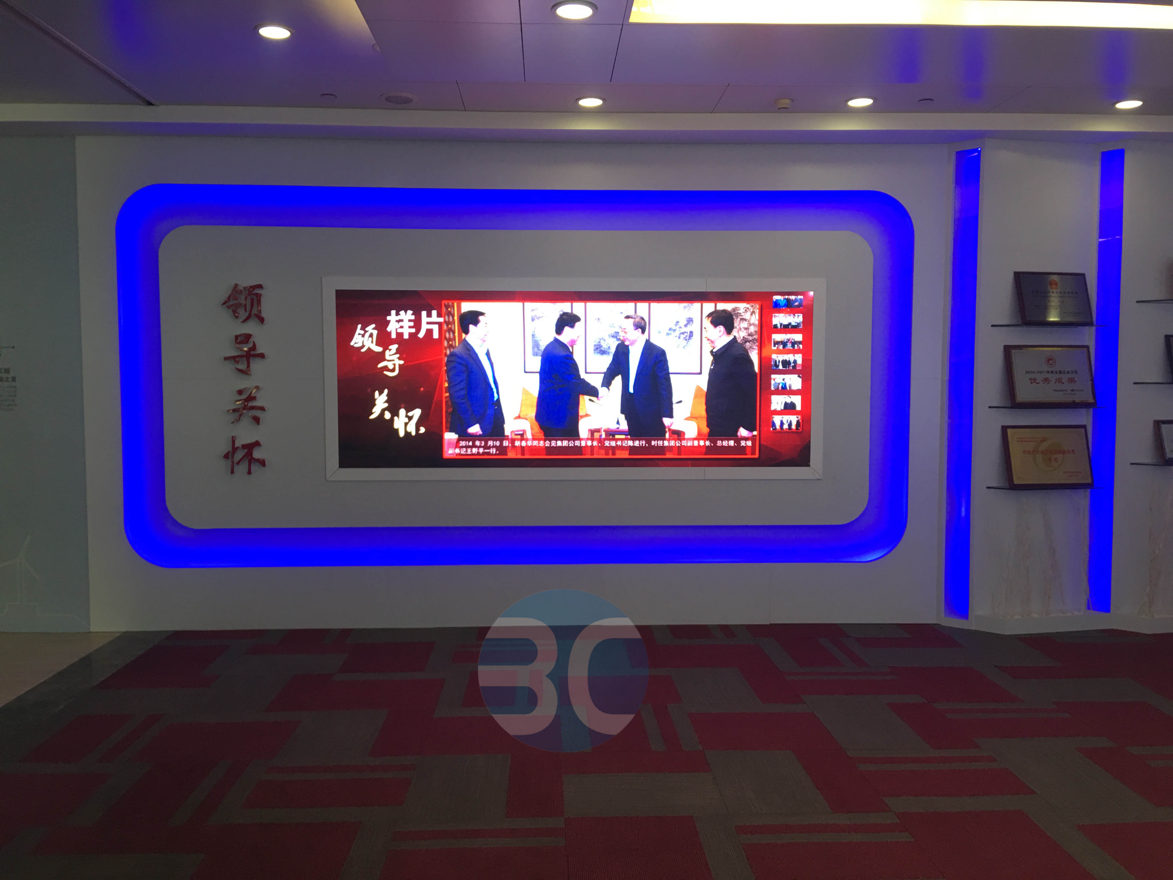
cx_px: 586
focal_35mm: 29
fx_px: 983
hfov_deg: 61.7
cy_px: 440
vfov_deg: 48.2
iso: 40
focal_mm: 4.15
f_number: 2.2
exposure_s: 1/33
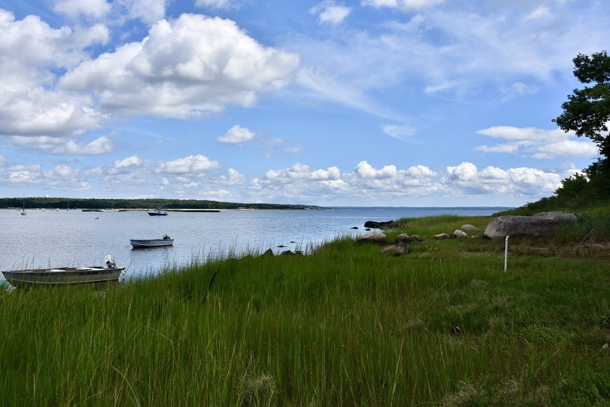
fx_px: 610
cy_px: 204
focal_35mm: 36
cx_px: 305
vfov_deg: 36.9
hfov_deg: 53.1
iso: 140
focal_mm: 24
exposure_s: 1/500
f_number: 8
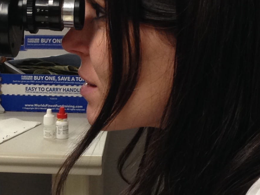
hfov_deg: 15.9
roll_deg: +0.1
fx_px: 924
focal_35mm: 123
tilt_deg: -17.0
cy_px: 186
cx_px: 55
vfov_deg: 11.9
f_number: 2.4
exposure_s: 1/20
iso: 100
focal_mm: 4.12
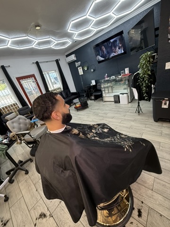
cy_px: 114
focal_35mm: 14
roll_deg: +15.4
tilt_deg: -24.1
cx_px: 85
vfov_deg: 102.1
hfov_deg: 85.7
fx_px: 92
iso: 200
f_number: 2.2
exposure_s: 1/60
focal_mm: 2.22
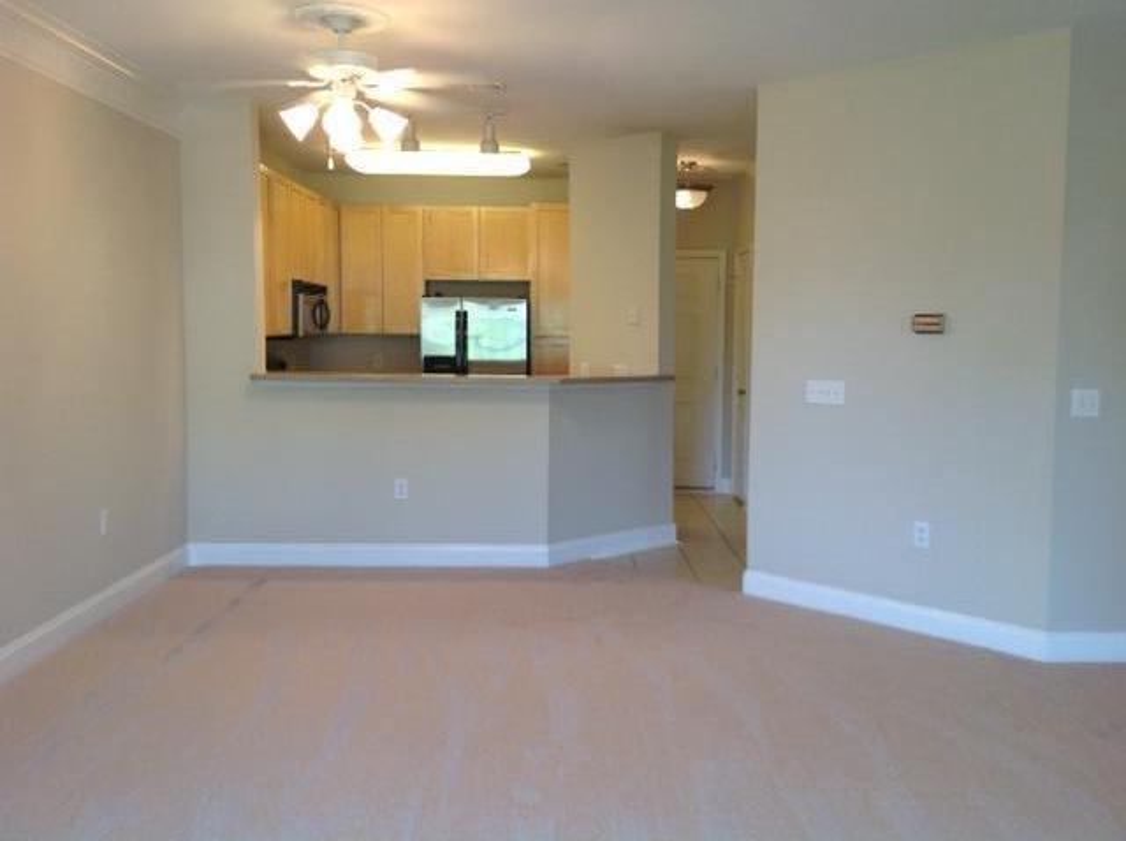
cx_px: 563
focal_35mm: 35
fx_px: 1137
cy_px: 420
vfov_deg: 40.6
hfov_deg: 52.7
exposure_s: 1/30
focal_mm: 4.28
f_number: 2.4
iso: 50
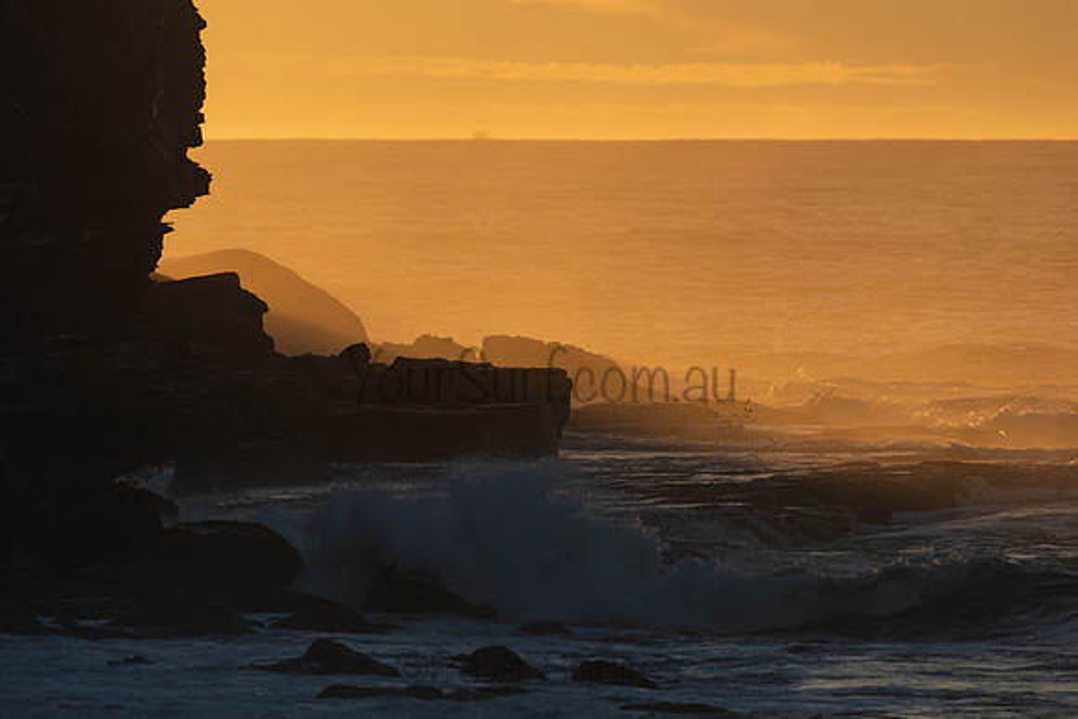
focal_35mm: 509
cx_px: 539
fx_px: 15232
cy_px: 360
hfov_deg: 4.1
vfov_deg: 2.7
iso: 110
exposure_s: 1/1000
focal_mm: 500
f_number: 5.6
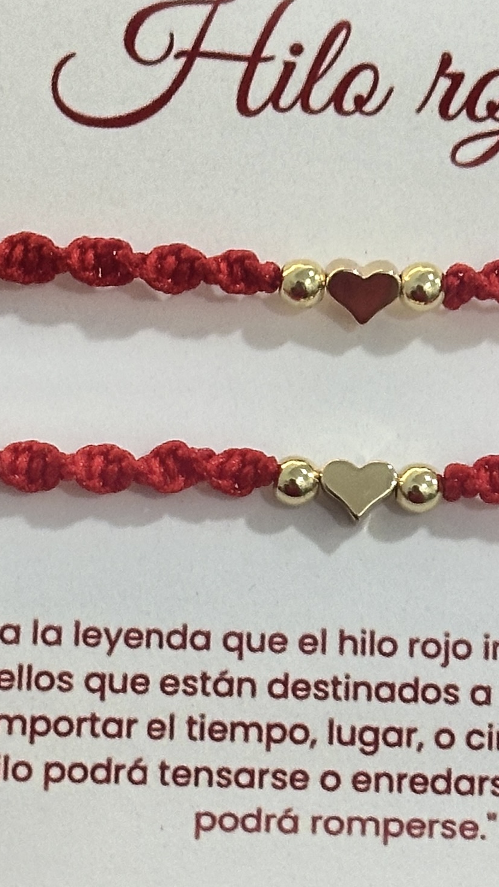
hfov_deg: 12.9
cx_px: 353
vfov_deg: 22.7
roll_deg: -4.6
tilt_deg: -33.2
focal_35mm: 94
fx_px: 2210
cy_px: 457
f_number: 1.78
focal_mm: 6.86
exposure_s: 1/60
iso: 100
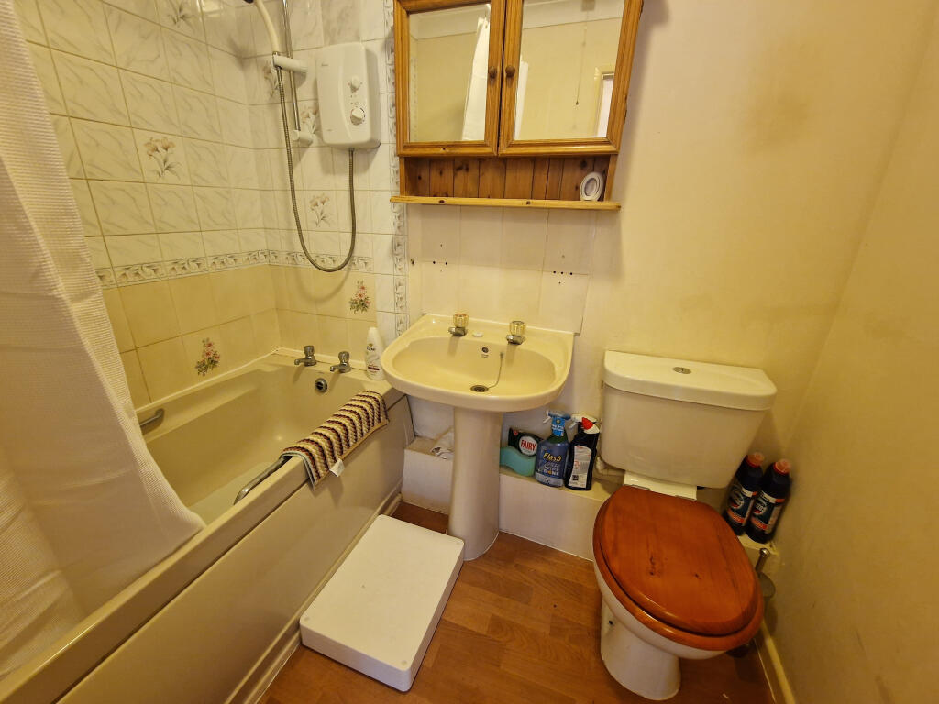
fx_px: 353
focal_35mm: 13
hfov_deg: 106.2
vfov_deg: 89.9
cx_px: 470
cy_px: 352
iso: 640
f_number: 2.2
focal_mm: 2.2
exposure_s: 1/33
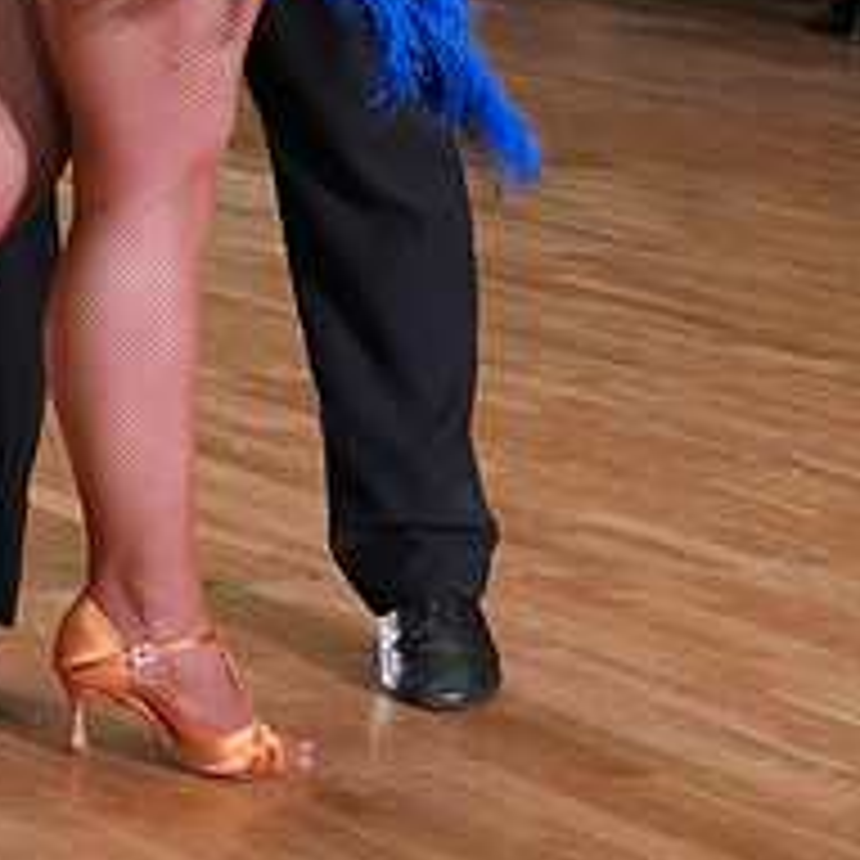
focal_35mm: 155
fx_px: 4357
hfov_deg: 11.2
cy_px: -419
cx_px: 115
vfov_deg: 10.9
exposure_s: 1/200
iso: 4000
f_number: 7.1
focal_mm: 60
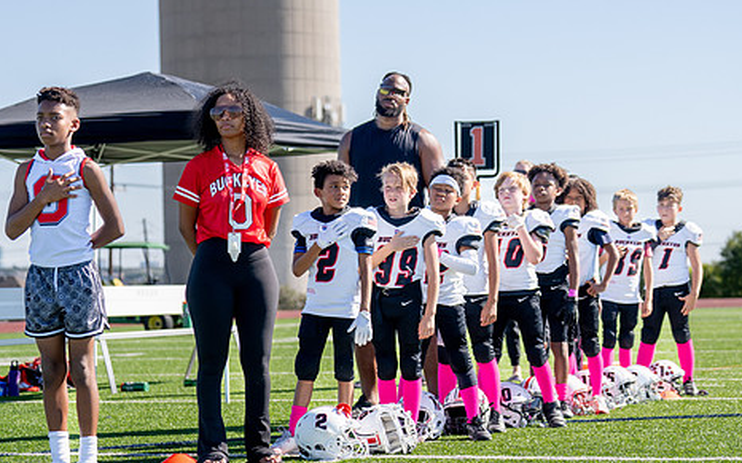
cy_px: 251
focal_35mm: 106
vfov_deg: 12.3
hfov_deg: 19.6
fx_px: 2143
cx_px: 408
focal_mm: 70
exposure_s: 1/2500
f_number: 2.8
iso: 200
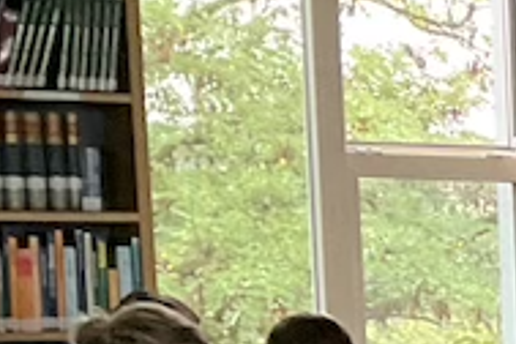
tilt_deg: -10.8
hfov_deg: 8.7
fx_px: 2737
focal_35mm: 191
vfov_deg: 6.9
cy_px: 707
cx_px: 1589
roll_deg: -1.6
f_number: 1.8
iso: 200
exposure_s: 1/60
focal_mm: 3
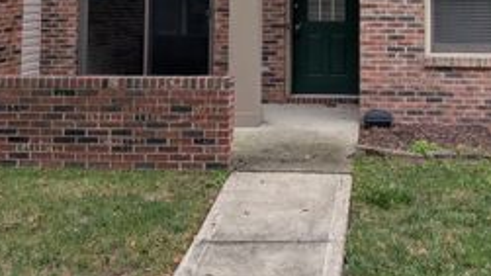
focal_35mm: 52
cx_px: 350
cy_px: -58
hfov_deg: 39.1
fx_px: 677
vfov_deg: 21.4
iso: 32
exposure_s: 1/1017
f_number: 1.7
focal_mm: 4.53
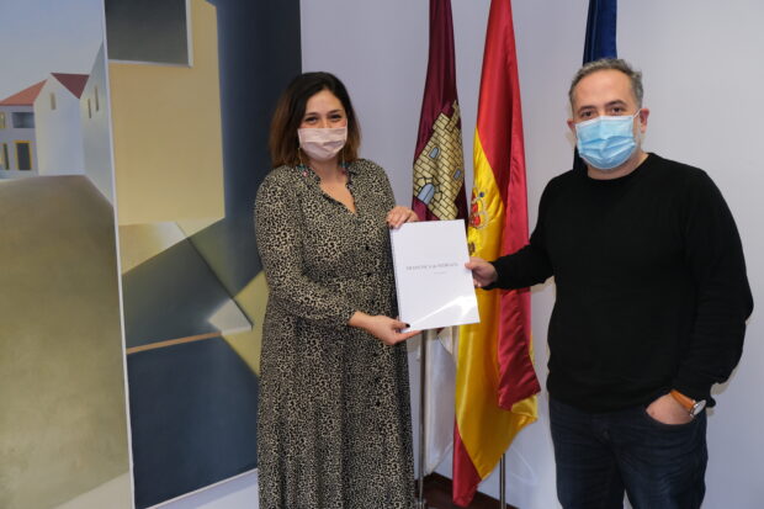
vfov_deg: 39.9
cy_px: 254
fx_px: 700
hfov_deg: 57.2
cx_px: 382
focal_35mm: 33
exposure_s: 1/60
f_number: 3.6
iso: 640
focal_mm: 22.3
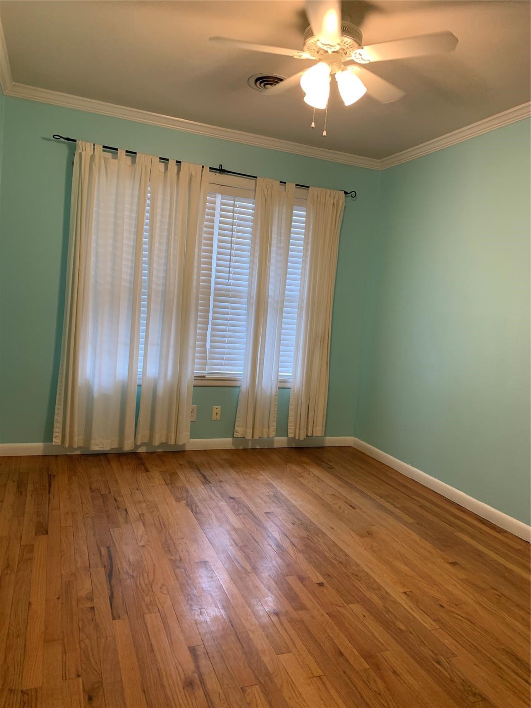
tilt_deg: -4.4
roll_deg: -5.2
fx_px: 532
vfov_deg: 67.3
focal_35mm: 26
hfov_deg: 53.1
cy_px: 354
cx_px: 266
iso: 80
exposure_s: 1/60
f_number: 1.8
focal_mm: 4.25
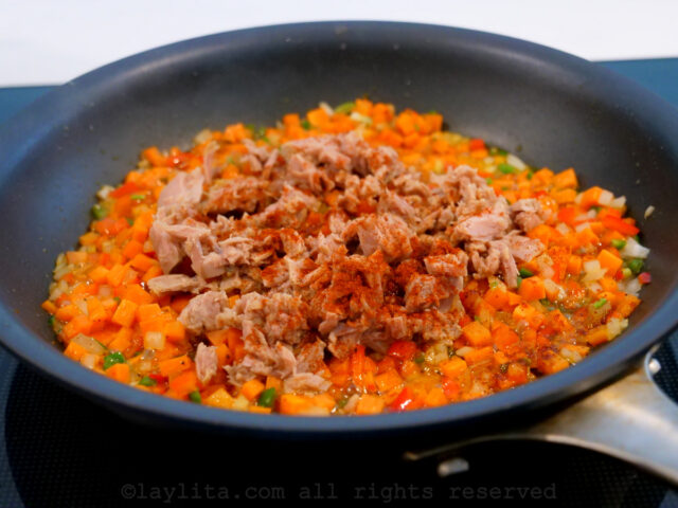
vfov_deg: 29.1
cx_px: 339
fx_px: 979
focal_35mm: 50
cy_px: 254
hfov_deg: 38.2
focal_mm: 25
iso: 3200
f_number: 3.5
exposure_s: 1/50
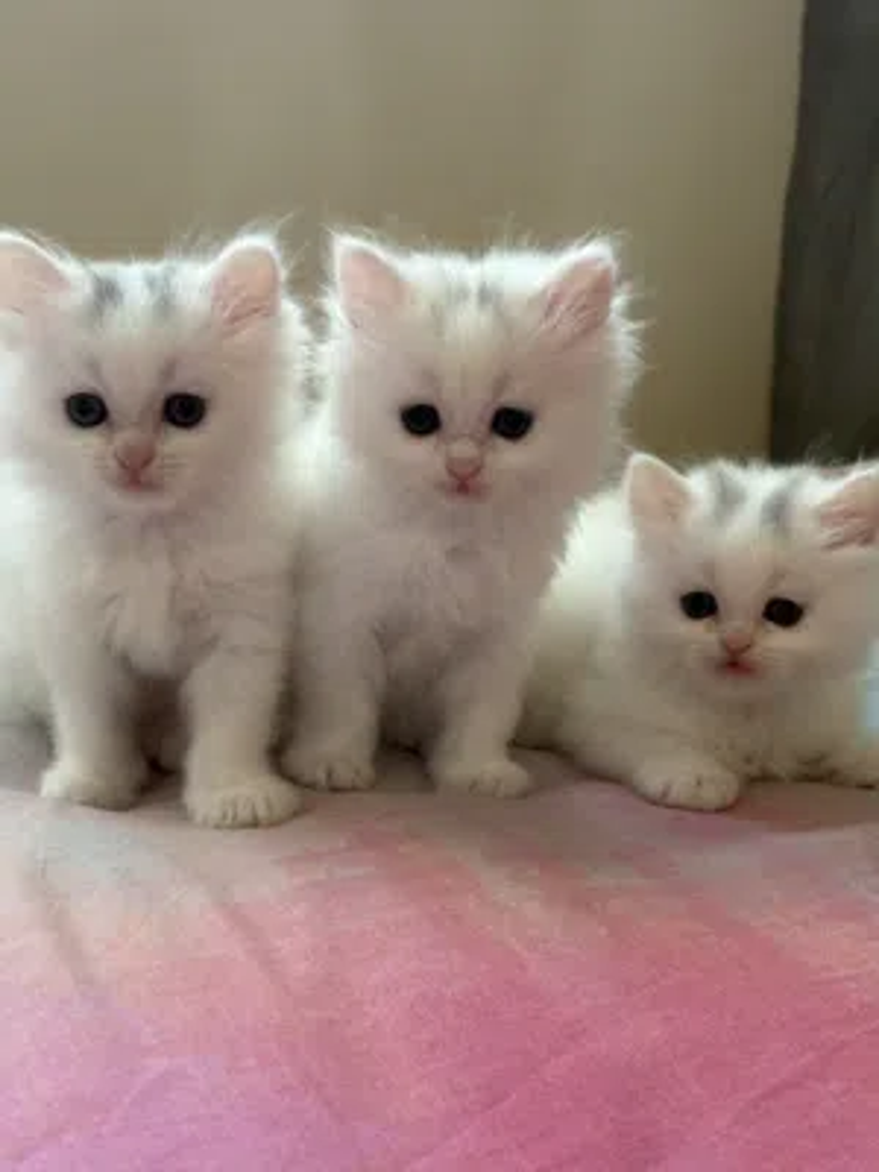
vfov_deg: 36.8
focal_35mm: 52
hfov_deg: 28.0
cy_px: 586
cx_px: 440
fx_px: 1761
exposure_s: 1/60
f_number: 1.6
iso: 160
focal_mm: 5.96
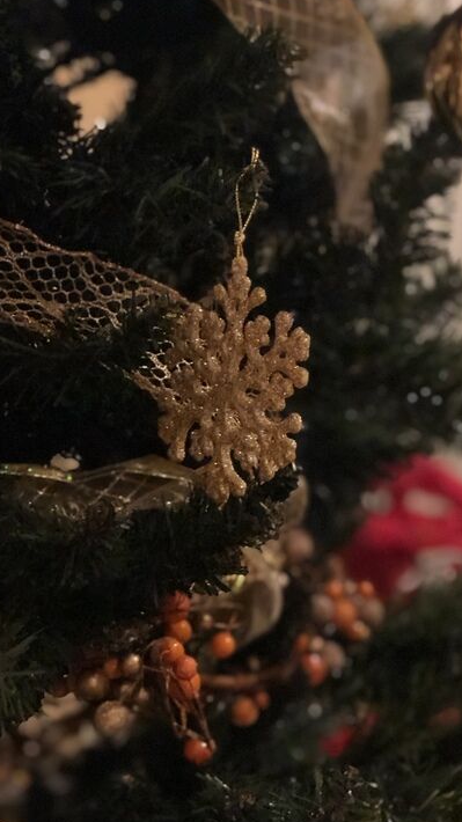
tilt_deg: -6.2
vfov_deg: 30.1
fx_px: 1526
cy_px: 448
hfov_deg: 17.2
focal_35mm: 70
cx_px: 320
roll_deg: -6.0
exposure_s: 1/33
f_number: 2.8
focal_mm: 6.6
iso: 1250
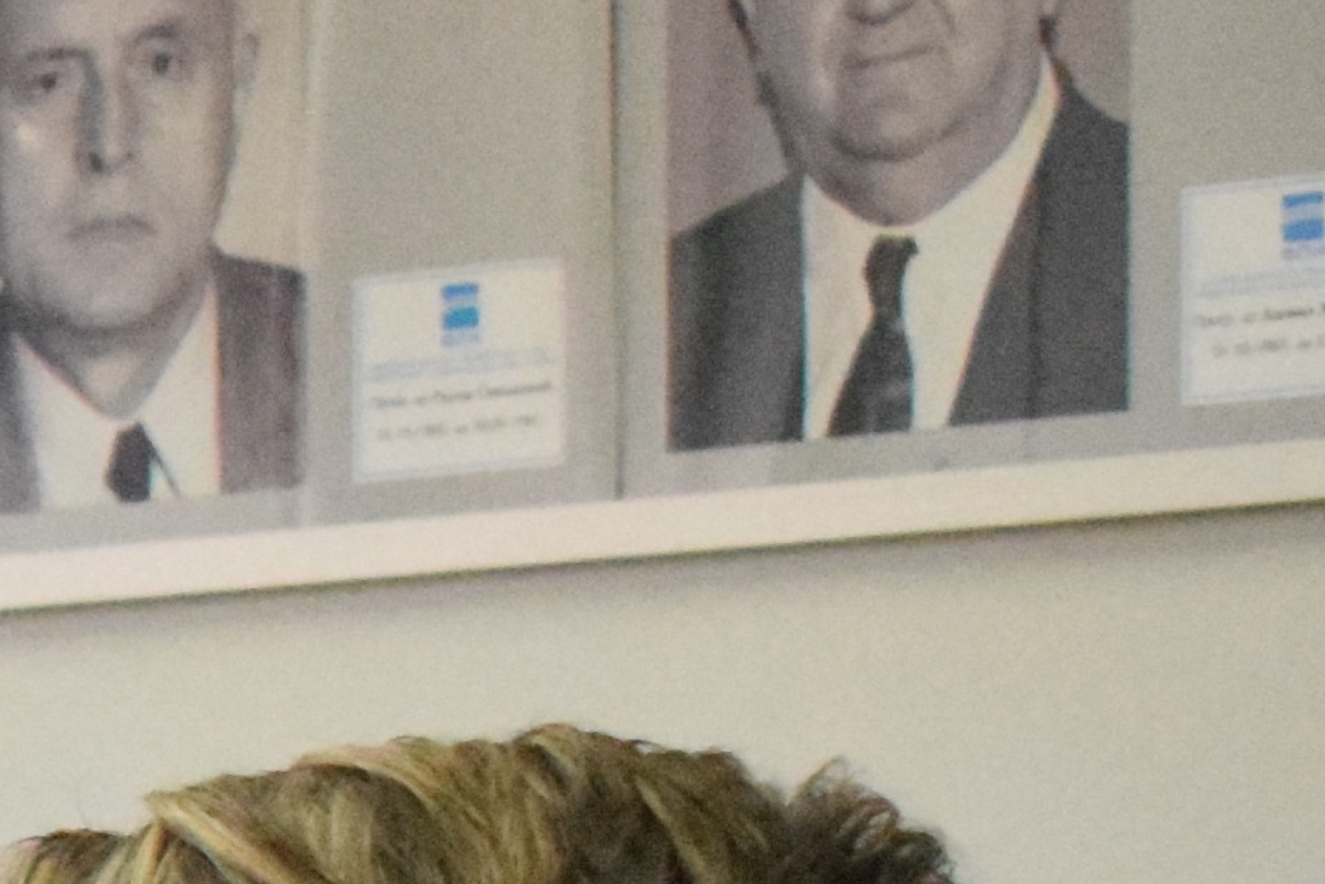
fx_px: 11016
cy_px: 2179
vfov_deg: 4.5
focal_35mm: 299
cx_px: -2597
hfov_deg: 6.3
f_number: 4.2
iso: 6400
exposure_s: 1/400
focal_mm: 31
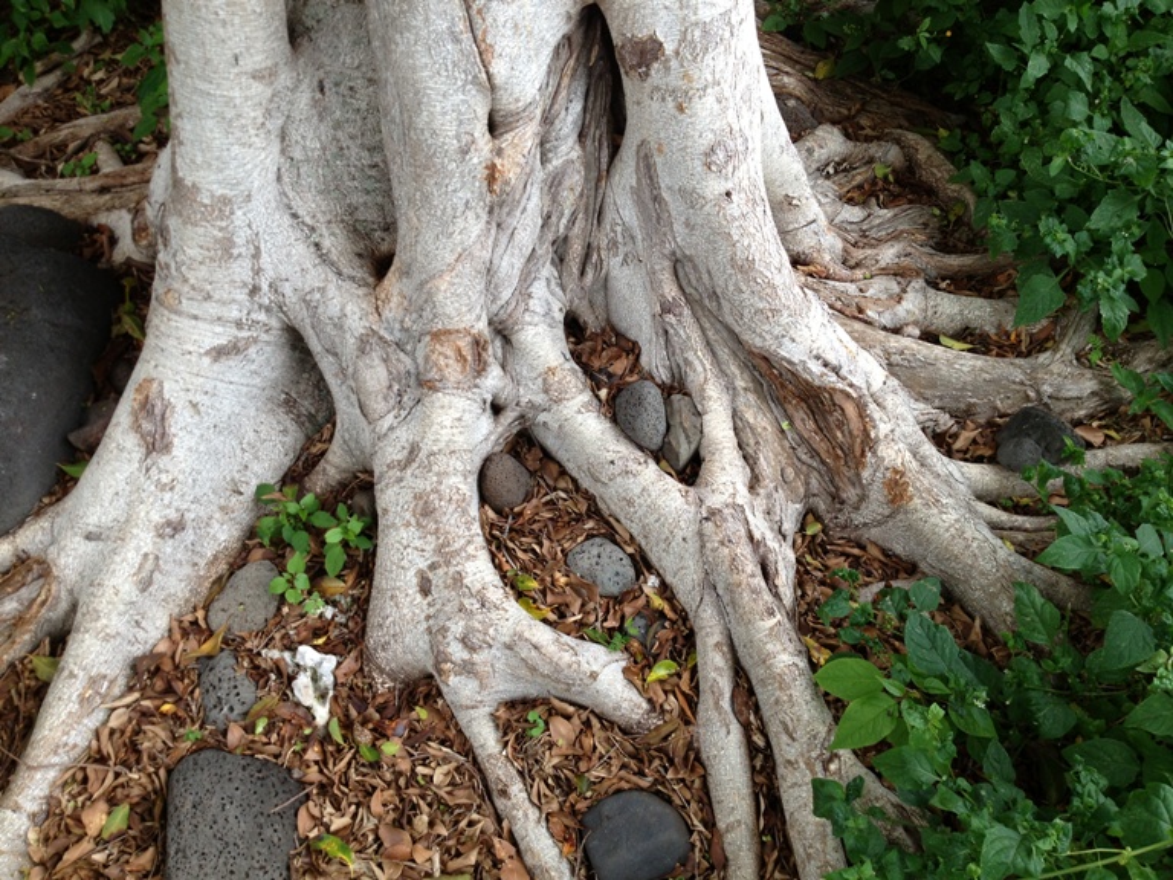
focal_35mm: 35
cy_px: 440
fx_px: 1186
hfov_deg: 52.6
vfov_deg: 40.7
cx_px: 586
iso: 50
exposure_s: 1/183
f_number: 2.4
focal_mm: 4.28
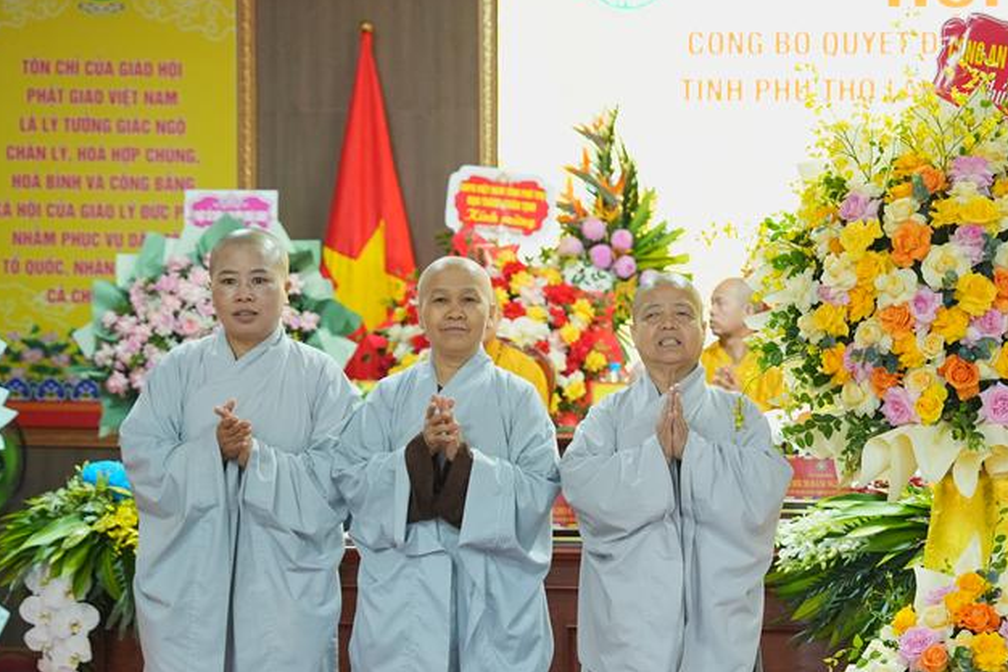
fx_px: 2575
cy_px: 445
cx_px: 844
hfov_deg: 21.8
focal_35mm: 92
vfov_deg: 14.8
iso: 4000
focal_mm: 48
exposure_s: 1/125
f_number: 3.2
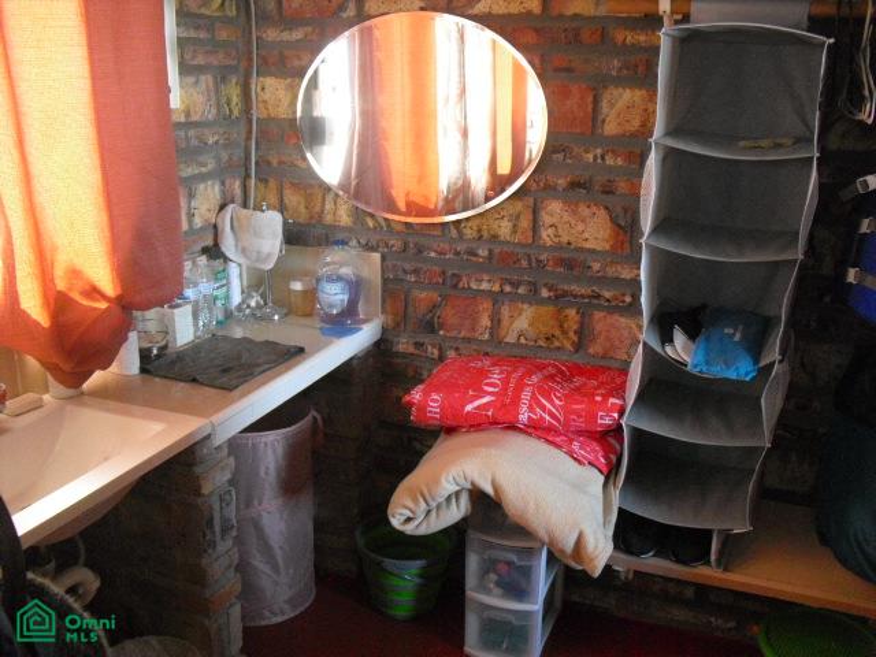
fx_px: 911
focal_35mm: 36
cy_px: 328
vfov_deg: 39.7
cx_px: 438
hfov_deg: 51.4
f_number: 3.1
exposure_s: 1/80
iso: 800
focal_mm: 6.3
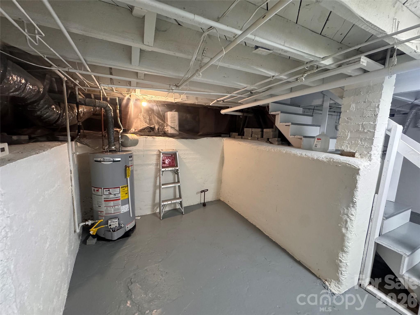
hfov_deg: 102.1
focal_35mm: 14
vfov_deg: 85.7
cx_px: 210
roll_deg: -1.9
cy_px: 158
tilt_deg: -7.3
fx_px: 170
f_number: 2.2
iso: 400
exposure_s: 1/60
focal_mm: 2.22
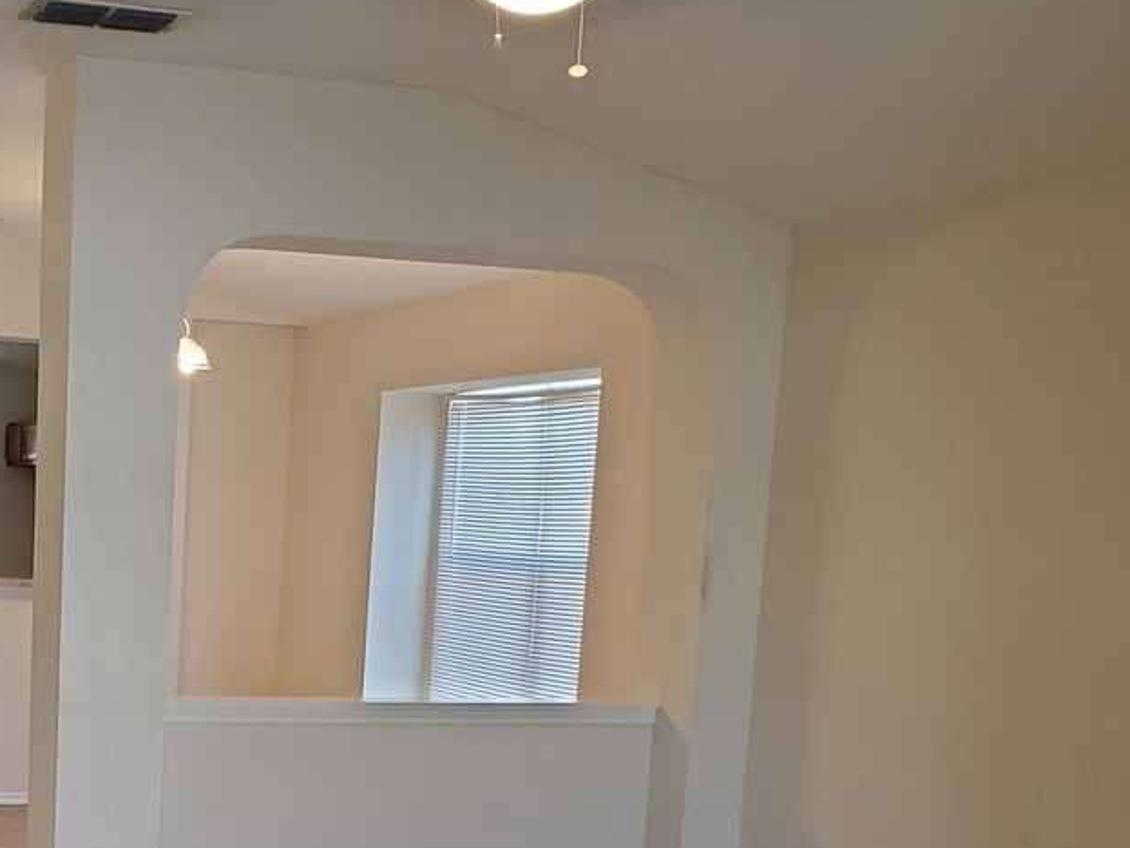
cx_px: 134
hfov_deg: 30.9
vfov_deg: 23.6
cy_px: 810
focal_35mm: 60
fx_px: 1959
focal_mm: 4.3
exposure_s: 1/59
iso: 200
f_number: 2.4
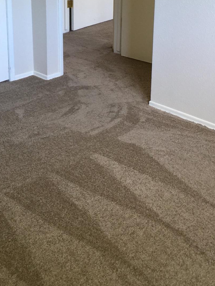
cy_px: 37
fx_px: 447
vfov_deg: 33.9
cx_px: 57
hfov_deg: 26.7
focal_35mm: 54
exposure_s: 1/15
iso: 32
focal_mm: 4.15
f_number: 2.2
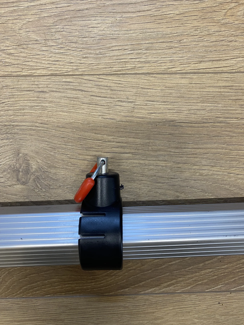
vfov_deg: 67.3
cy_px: 162
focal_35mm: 26
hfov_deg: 53.1
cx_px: 122
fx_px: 244
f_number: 1.8
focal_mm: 4.25
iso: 80
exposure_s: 1/50
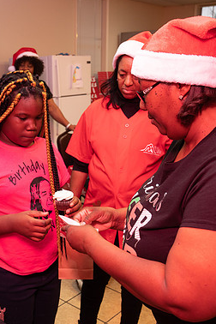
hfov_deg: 30.9
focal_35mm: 43
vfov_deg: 45.4
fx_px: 387
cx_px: 67
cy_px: 161
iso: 640
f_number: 5
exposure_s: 1/80
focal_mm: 28
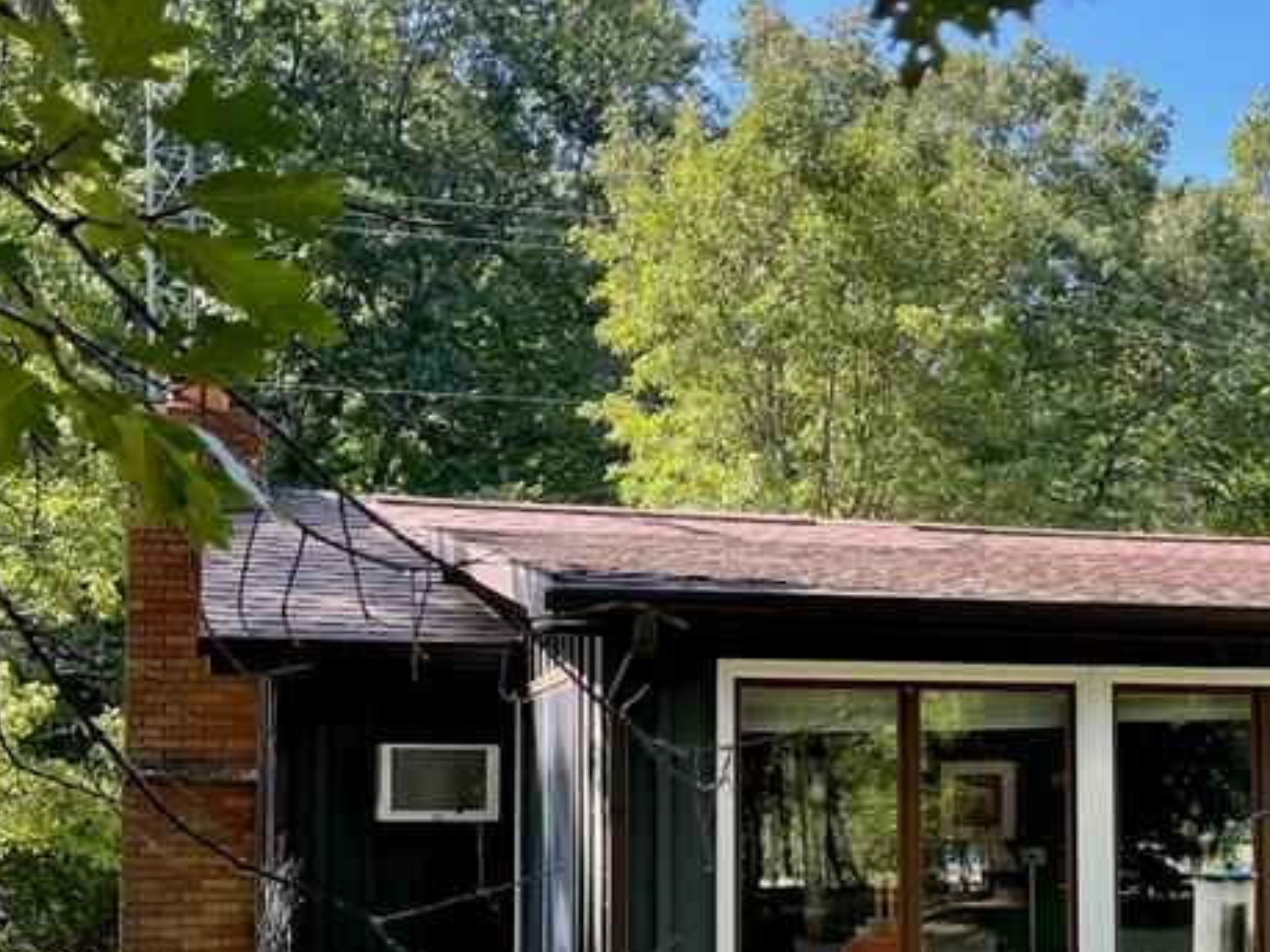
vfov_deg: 25.0
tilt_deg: +2.9
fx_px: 2127
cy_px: 703
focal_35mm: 58
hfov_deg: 31.8
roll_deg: +0.5
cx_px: 1118
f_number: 1.6
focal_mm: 5.1
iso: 32
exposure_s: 1/399
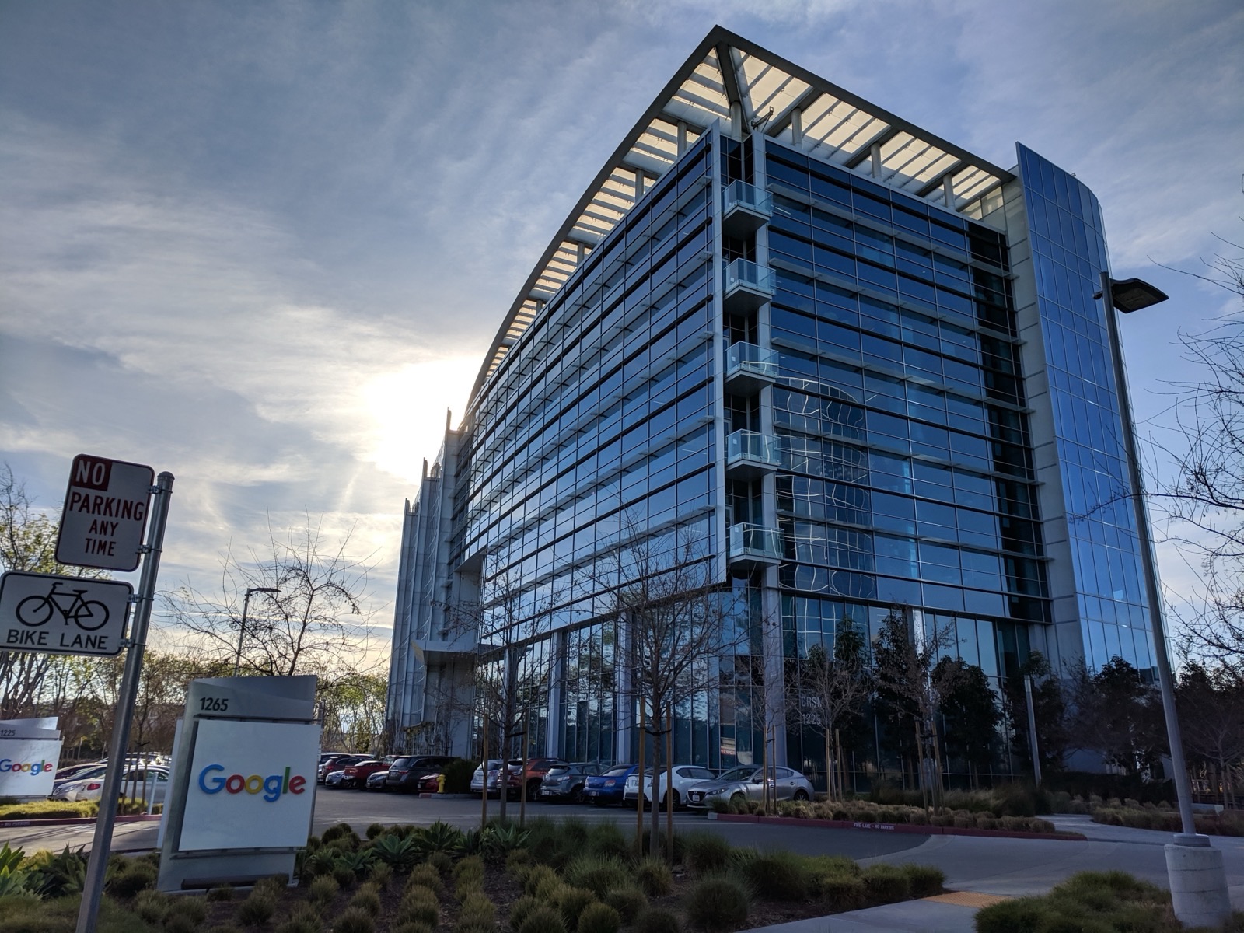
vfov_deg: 53.1
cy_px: 466
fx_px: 934
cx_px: 622
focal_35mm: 26
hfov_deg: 67.3
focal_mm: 4.67
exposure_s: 1/3876
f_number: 2
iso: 50
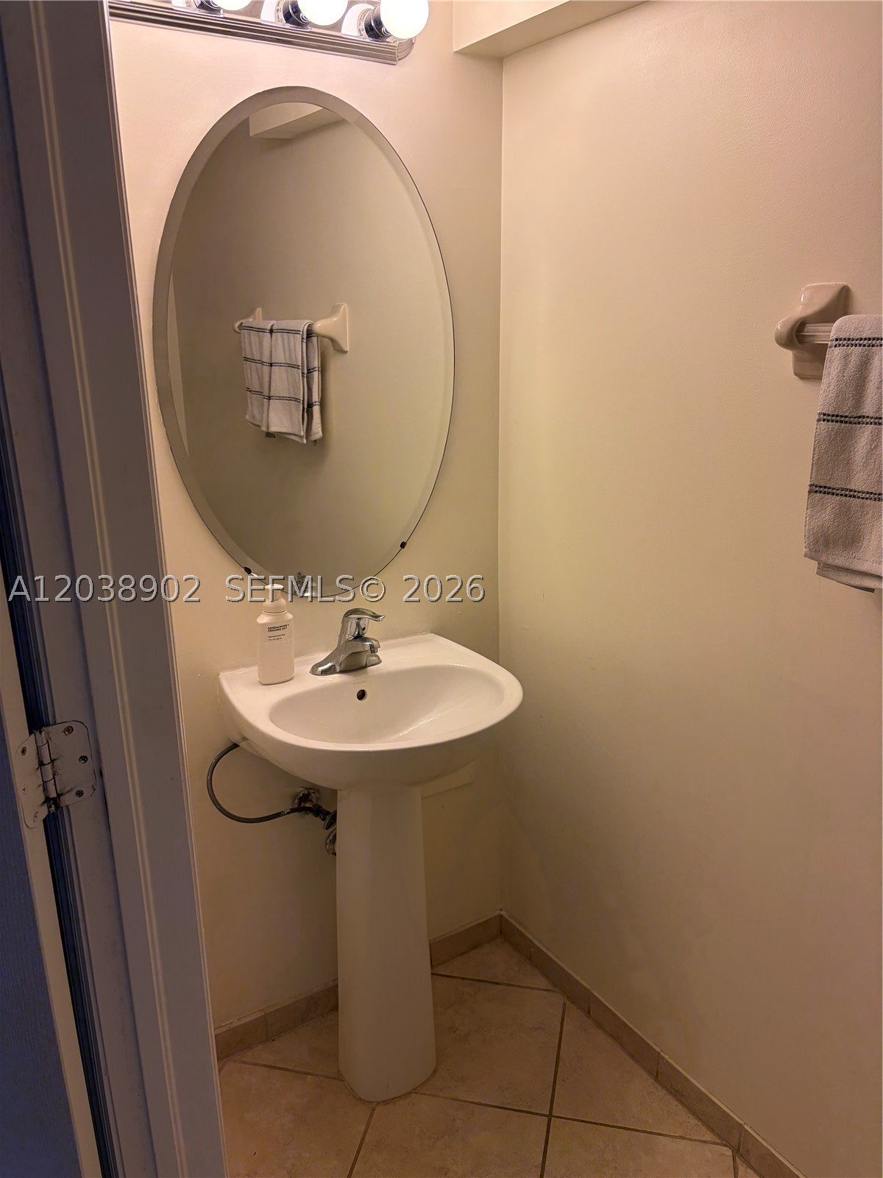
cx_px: 442
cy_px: 589
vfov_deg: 67.3
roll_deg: +0.7
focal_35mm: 26
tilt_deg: -17.1
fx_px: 884
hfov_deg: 53.1
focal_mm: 5.96
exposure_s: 1/120
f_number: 1.6
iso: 50
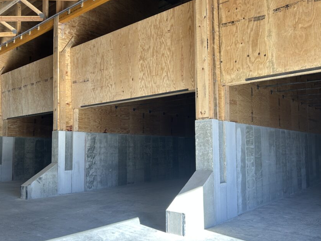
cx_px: 134
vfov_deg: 44.1
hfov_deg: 56.5
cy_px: 131
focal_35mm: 32
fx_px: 297
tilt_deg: +3.7
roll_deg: +0.6
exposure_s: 1/284
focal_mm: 5.7
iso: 50
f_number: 1.5
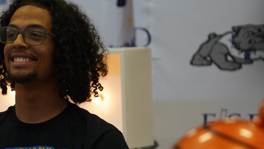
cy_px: 101
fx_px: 2954
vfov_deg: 2.9
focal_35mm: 422
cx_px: 41
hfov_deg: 5.1
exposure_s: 1/200
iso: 1250
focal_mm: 198
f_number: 4
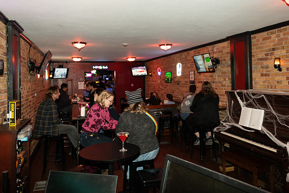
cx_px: 144
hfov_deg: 62.9
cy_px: 75
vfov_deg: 44.1
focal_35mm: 29
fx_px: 236
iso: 2000
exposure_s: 1/200
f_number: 5.6
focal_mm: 24
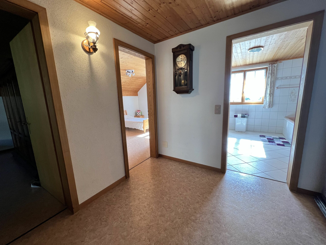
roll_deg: +2.0
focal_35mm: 13
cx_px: 163
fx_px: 122
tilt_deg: -10.6
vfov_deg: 89.9
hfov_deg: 106.2
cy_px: 122
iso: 200
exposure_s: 1/100
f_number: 1.8
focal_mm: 1.57
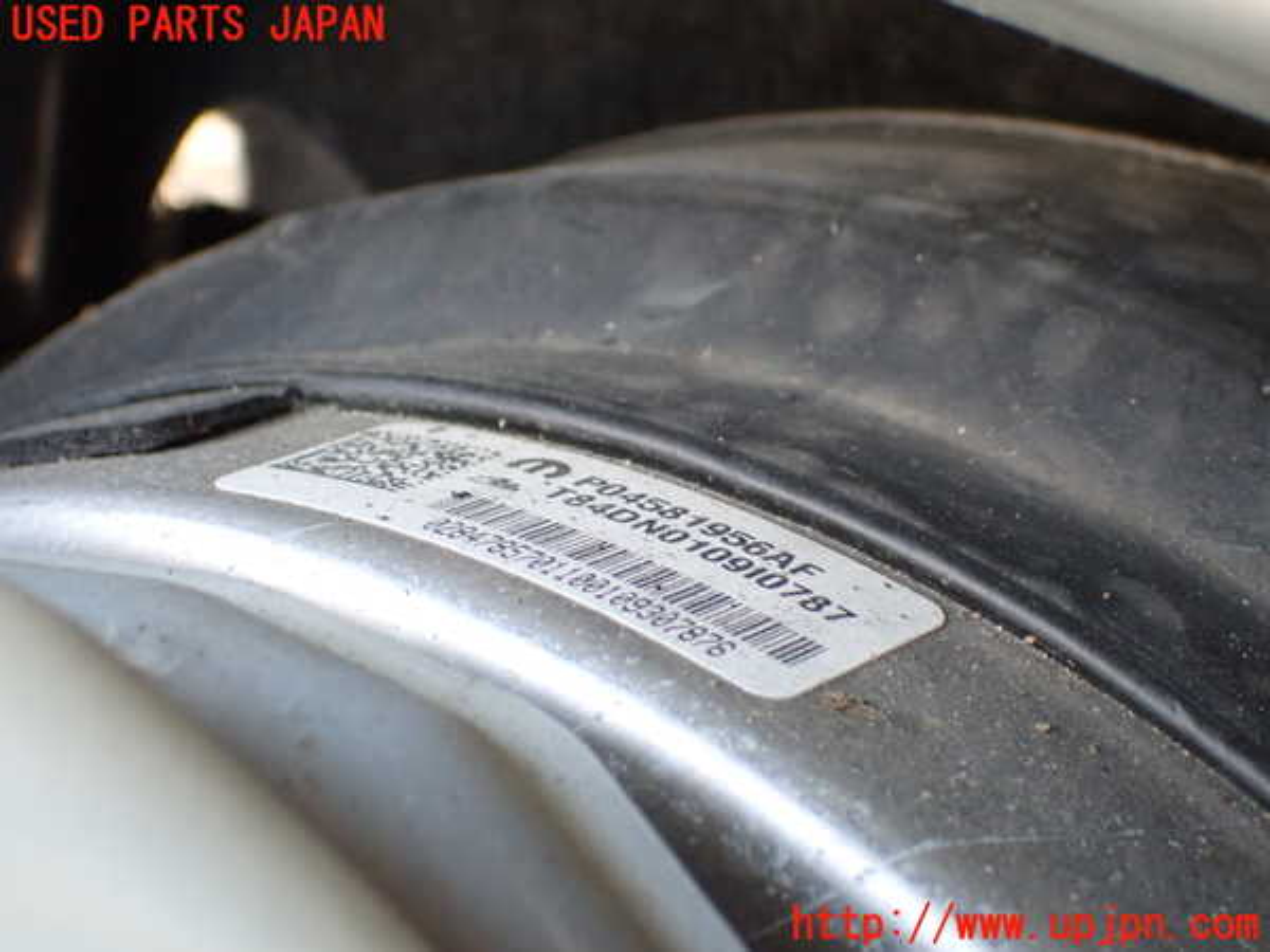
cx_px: 635
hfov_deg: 22.3
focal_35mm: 88
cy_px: 476
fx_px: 3229
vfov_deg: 16.8
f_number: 4.5
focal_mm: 15.66
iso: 800
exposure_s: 1/80
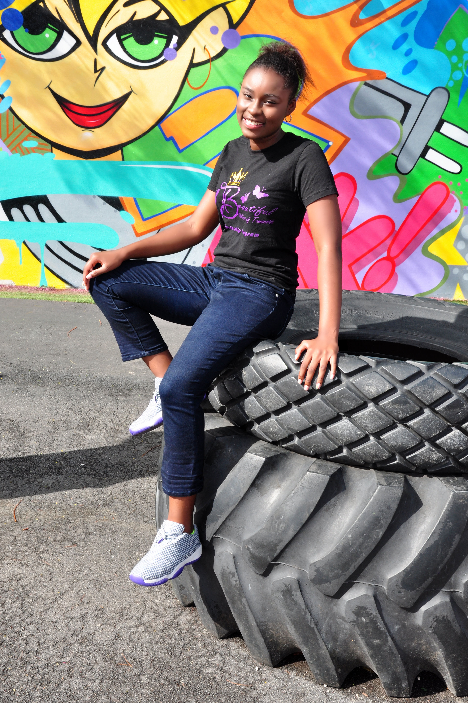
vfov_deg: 48.5
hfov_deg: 33.4
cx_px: 239
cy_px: 343
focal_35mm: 40
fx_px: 780
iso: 250
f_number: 11
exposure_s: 1/125
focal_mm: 26
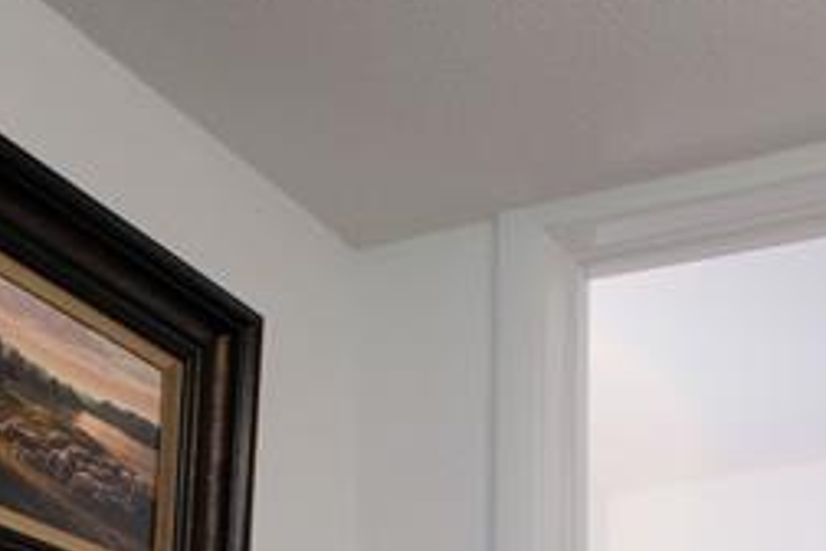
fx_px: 1400
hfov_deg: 31.7
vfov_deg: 17.6
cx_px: 701
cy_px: 1017
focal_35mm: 61
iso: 500
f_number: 7.1
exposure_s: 1/125
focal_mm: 10
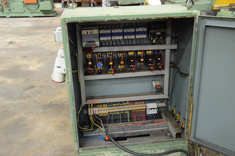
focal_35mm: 39
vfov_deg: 34.1
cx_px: 118
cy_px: 78
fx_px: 254
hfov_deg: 49.6
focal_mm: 26
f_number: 4
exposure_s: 1/250
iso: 6400
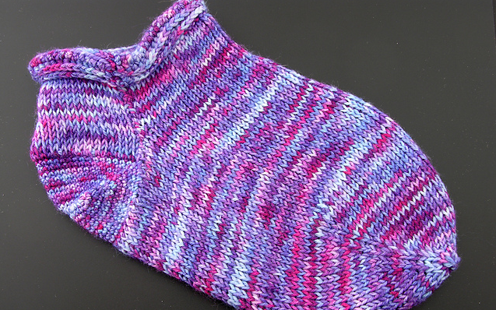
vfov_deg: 26.3
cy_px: 183
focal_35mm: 49
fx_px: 662
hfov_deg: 41.1
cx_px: 248
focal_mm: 11.6
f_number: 4.2
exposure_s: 1/30
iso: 50
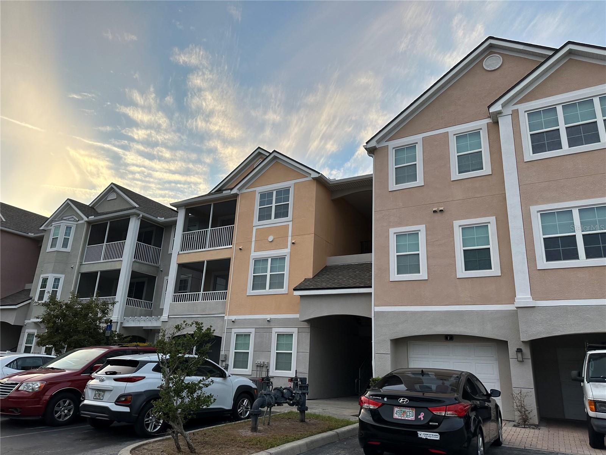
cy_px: 228
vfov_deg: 56.8
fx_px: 420
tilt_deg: +17.7
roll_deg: -3.2
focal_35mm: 24
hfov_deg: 71.6
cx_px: 303
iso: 80
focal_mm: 6.86
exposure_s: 1/437
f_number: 1.78
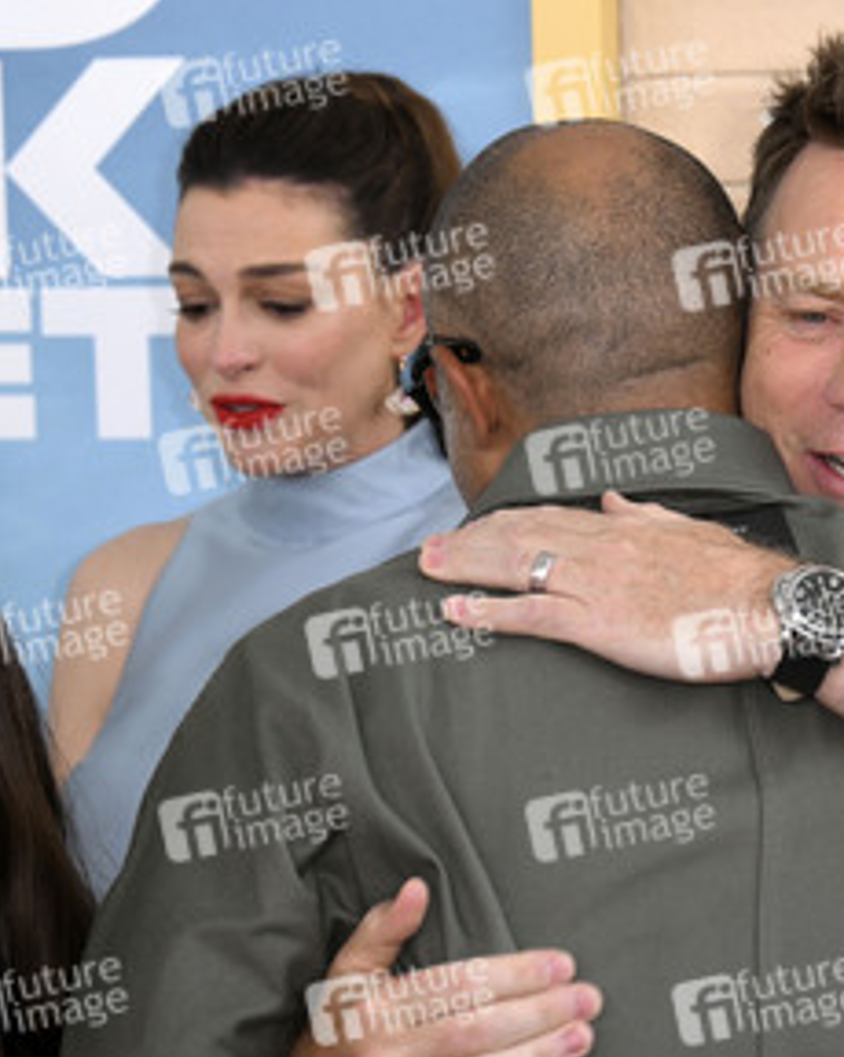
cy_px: 543
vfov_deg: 15.8
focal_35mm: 122
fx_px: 3813
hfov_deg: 12.6
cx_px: 670
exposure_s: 1/250
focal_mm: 83
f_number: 6.3
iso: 640
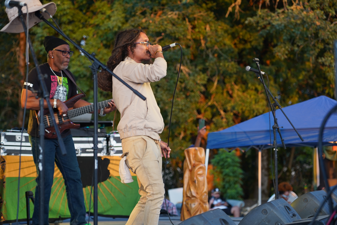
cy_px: 112
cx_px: 168
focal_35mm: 105
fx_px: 983
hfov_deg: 19.5
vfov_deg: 13.0
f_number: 4
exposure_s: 1/160
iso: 640
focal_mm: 105
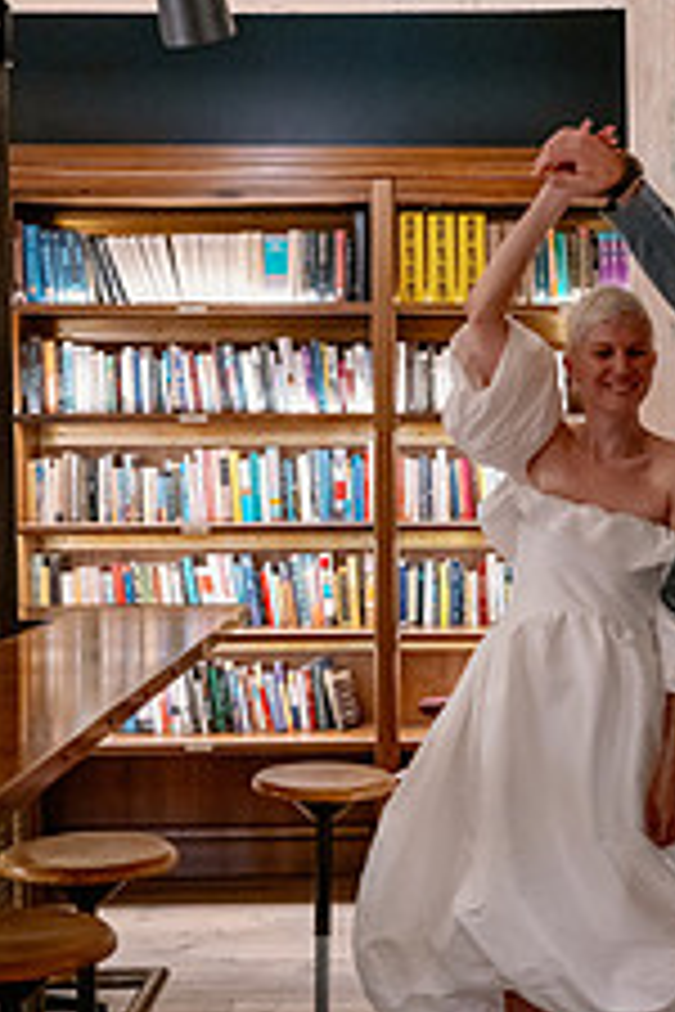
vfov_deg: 32.8
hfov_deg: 22.0
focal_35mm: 61
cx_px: 518
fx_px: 1715
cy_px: 571
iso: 4000
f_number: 2.8
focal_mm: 30.5
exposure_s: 1/160
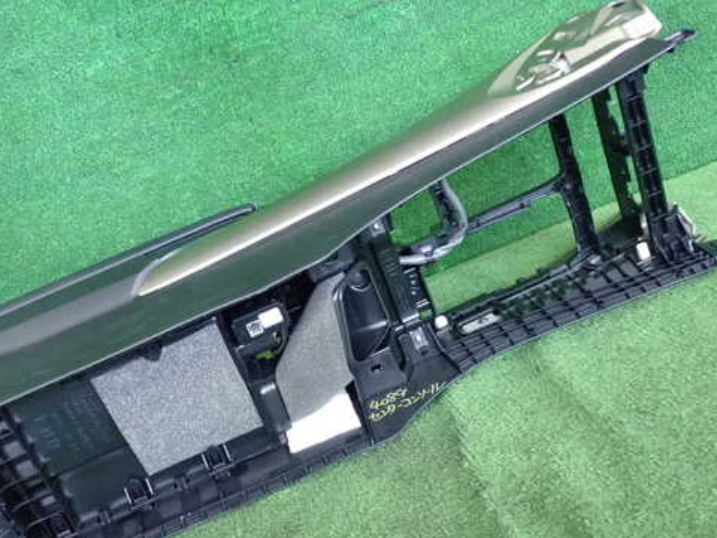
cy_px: 299
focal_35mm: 45
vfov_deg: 32.2
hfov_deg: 41.9
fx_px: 932
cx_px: 296
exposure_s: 1/125
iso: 1250
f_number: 2.5
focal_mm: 6.37
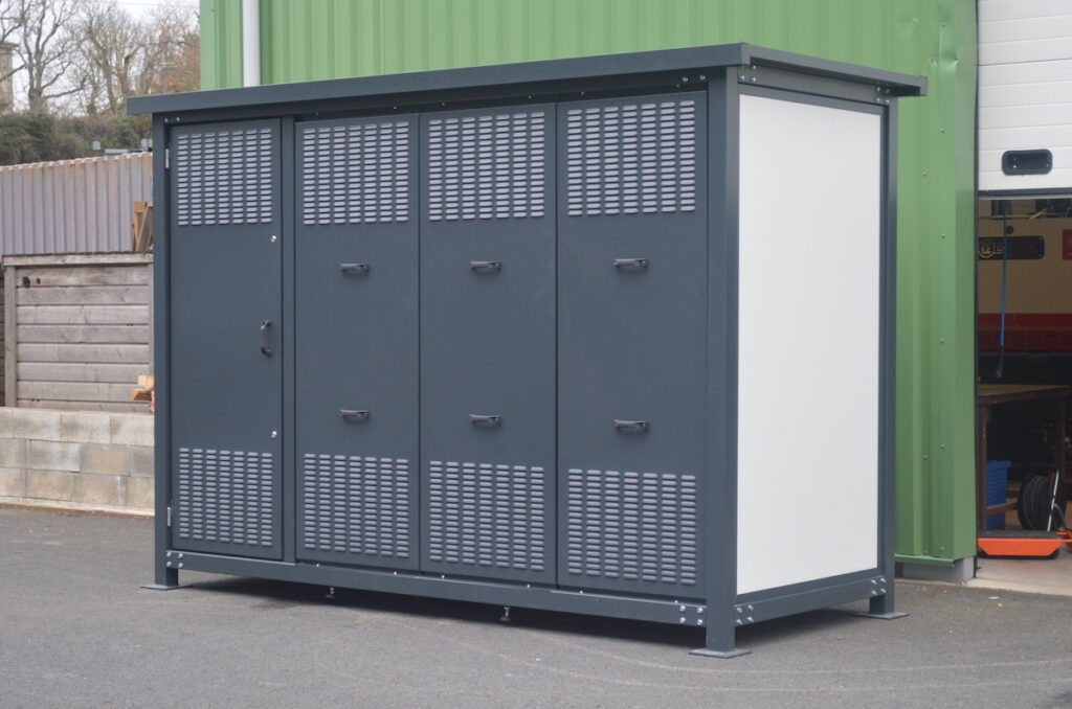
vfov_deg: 20.5
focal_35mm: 66
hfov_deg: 30.6
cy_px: 354
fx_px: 1961
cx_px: 536
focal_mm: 44
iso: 560
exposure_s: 1/60
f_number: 5.3
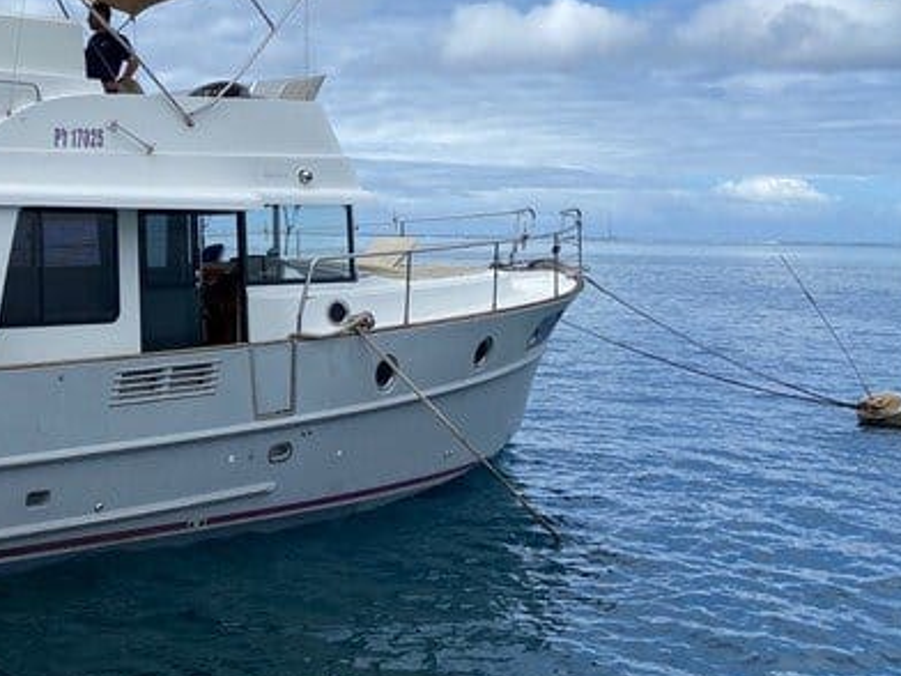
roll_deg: -0.2
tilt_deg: +2.0
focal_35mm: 53
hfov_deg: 33.7
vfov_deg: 27.2
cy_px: 184
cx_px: 46
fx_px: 1380
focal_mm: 4.25
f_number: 1.8
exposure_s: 1/4274
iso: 32
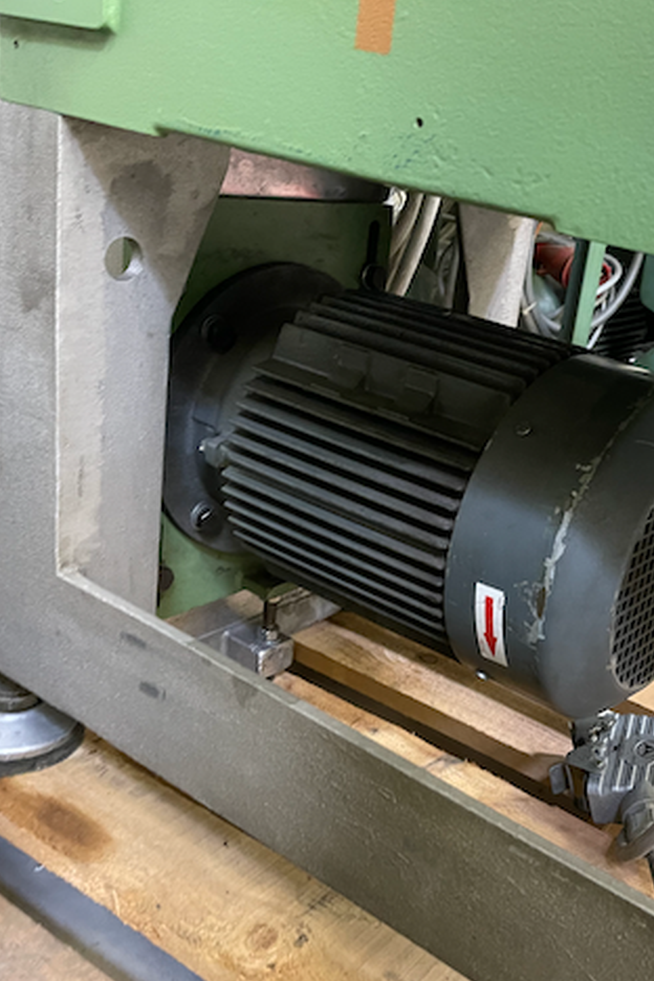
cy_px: 499
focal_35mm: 37
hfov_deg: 34.6
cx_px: 543
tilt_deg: -19.7
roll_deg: -11.4
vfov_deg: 51.9
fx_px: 1008
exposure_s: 1/47
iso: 500
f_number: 1.6
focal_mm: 5.1
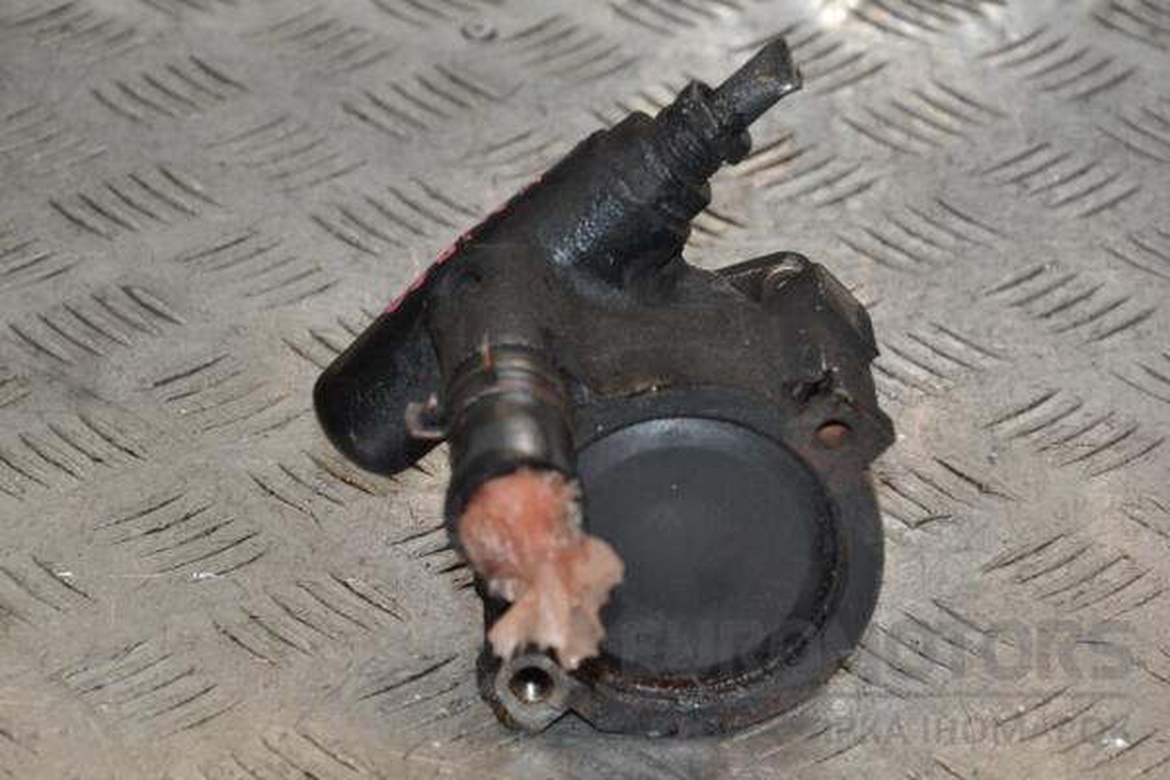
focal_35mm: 138
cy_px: 390
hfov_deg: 14.9
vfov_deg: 9.9
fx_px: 4485
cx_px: 585
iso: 800
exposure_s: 1/200
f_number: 8
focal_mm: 92
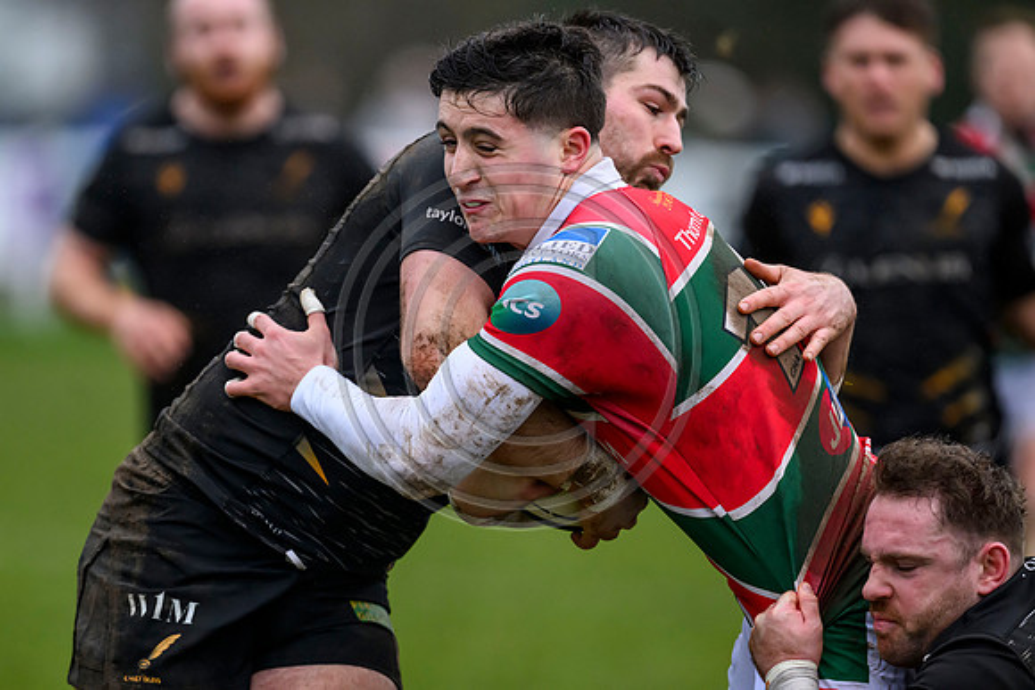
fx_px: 11502
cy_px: 345
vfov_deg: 3.4
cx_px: 518
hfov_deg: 5.2
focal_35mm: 400
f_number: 3.5
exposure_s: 1/2500
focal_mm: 400
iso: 4000
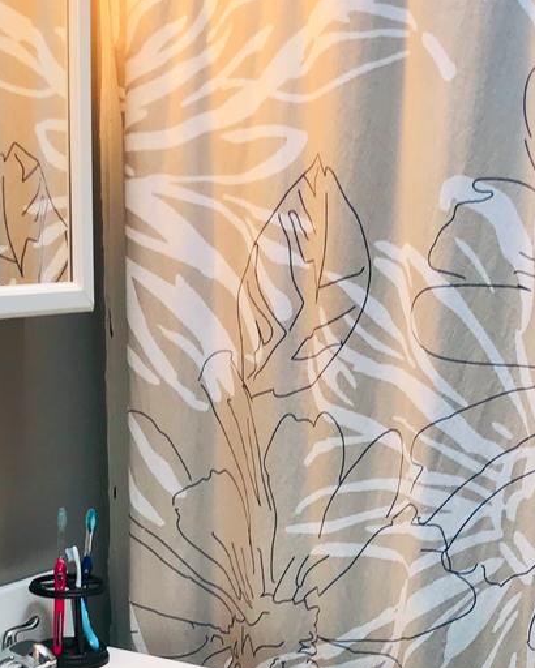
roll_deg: -1.2
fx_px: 1622
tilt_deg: -16.2
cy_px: 642
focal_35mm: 82
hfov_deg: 18.7
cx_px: 287
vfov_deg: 22.5
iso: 32
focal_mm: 3.99
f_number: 1.8
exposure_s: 1/60
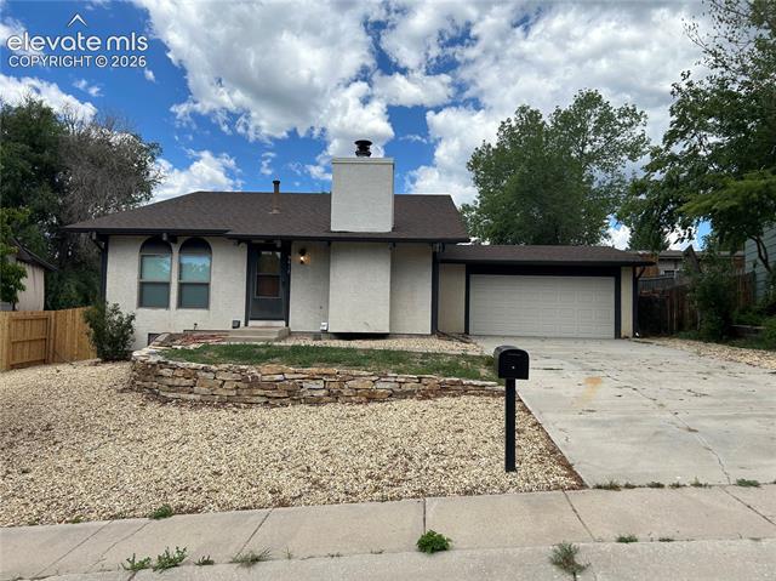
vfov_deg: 53.0
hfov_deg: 67.3
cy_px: 290
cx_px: 388
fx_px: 582
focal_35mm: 26
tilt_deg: +4.9
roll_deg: -1.2
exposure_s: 1/3460
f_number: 1.5
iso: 50
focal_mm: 5.7
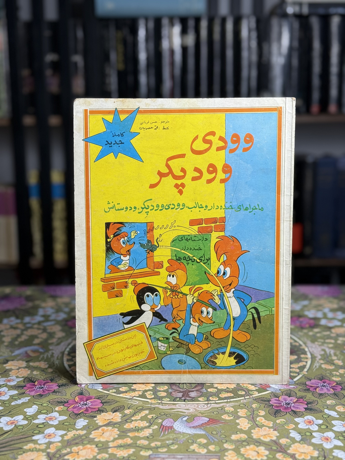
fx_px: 638
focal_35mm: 48
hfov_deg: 30.3
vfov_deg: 39.7
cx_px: 172
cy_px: 230
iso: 50
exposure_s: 1/121
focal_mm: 6.76
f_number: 1.78
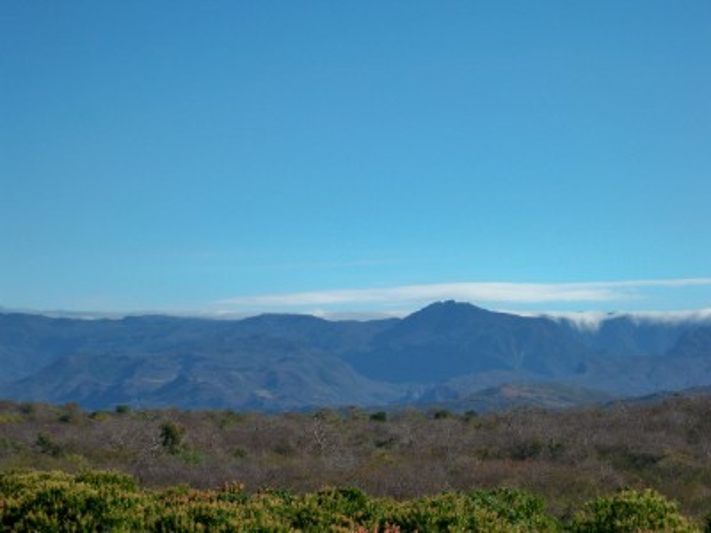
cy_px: 266
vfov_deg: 14.1
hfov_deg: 18.7
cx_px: 356
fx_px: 2157
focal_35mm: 105
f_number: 5.7
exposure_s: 1/500
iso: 64
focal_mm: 18.8
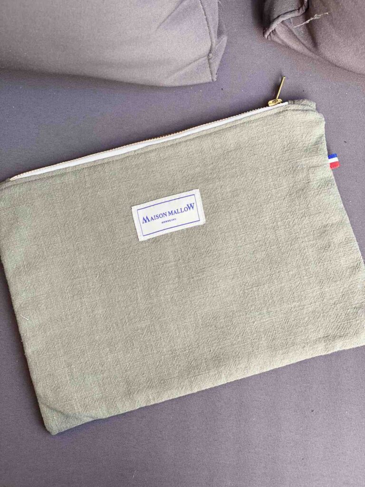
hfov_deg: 28.0
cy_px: 244
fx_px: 731
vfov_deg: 36.8
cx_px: 182
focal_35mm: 52
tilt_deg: -86.7
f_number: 2
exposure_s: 1/122
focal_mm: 6
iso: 32
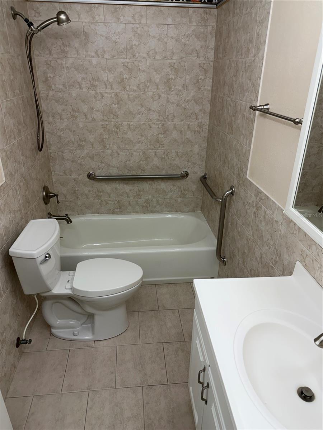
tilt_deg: -25.3
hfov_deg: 56.8
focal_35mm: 24
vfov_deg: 71.6
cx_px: 162
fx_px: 299
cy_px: 215
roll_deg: -1.1
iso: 100
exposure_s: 1/120
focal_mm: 6.76
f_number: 1.78
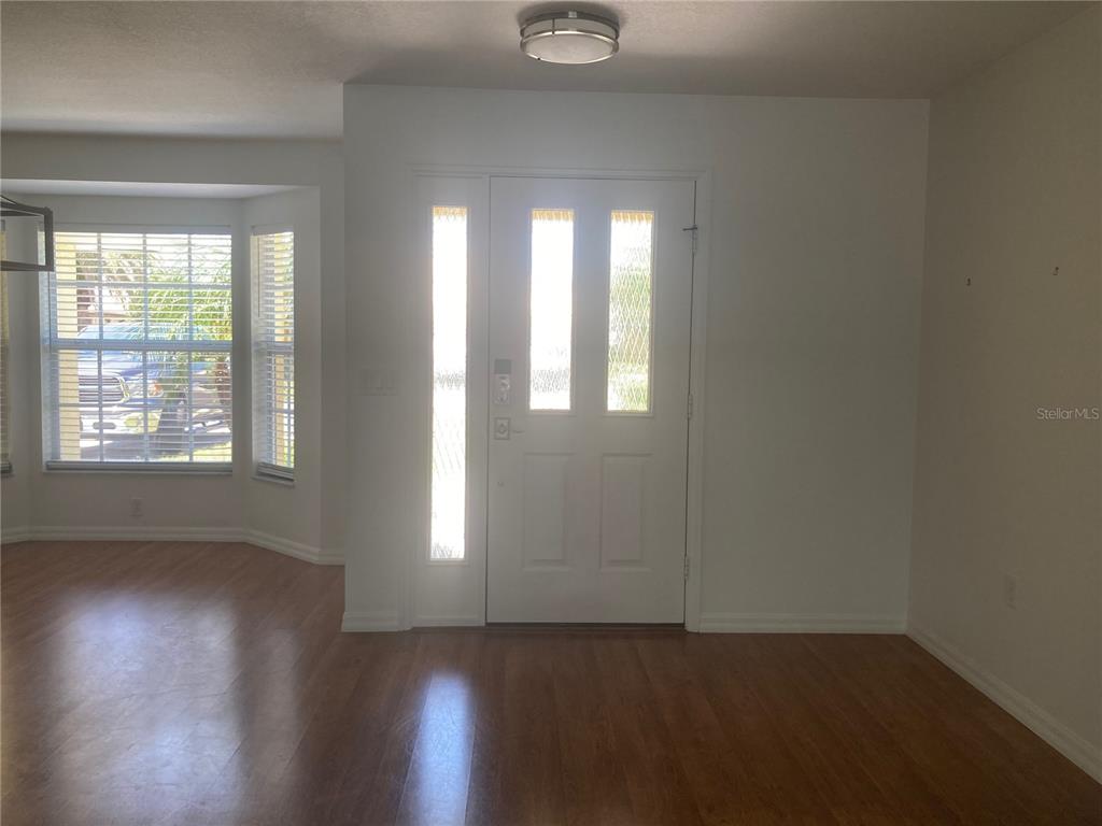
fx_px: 891
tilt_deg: -3.4
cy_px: 413
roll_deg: -1.5
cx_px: 551
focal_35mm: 28
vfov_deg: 49.7
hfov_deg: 63.4
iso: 50
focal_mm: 3.99
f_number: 1.8
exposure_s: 1/120
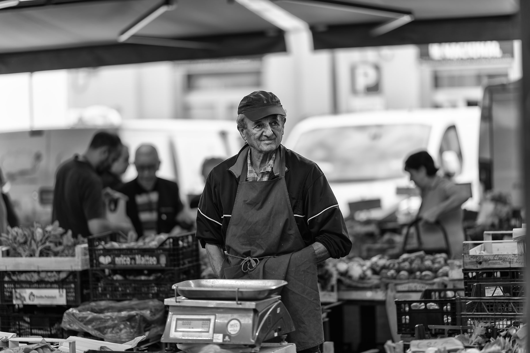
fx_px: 1545
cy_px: 176
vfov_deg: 13.0
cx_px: 265
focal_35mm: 105
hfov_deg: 19.5
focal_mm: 105
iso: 100
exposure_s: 1/1250
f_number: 1.4
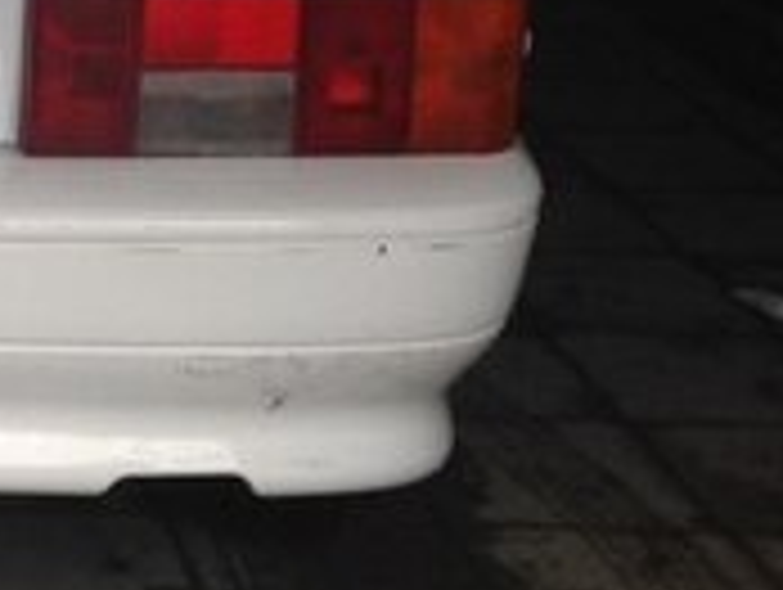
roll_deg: -0.5
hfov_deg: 14.5
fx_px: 2831
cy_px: 11
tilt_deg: -16.2
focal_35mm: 125
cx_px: -459
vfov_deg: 11.8
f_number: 2.4
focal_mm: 4.12
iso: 50
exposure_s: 1/192
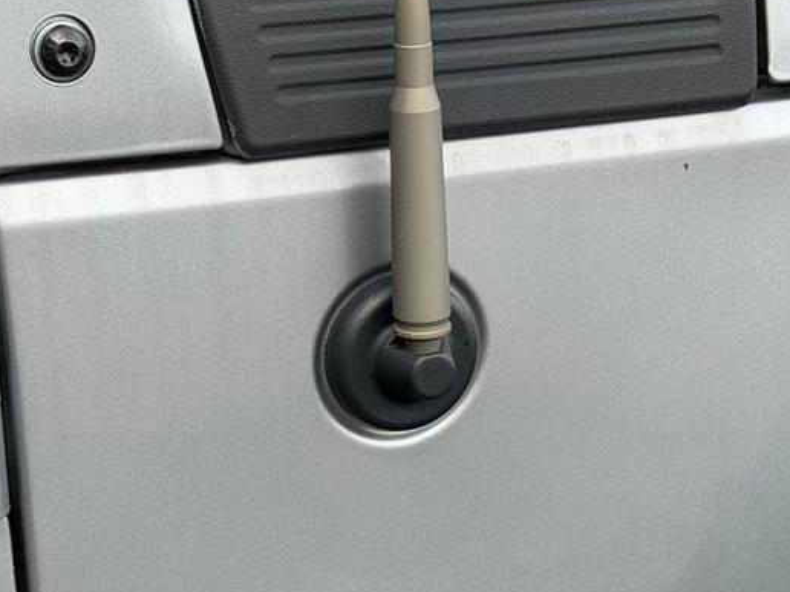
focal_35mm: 119
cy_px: 590
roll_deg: +4.2
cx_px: 426
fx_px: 2716
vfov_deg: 12.3
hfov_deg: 16.5
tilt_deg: -25.2
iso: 64
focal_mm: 6.76
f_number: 1.78
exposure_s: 1/620
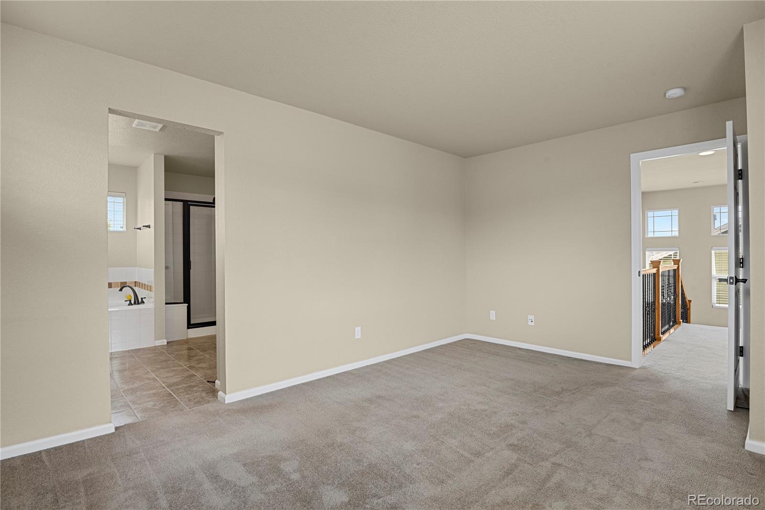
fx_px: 361
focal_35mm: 17
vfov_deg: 70.4
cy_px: 255
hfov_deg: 93.3
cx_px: 382
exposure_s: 2
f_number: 8
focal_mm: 17
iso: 250
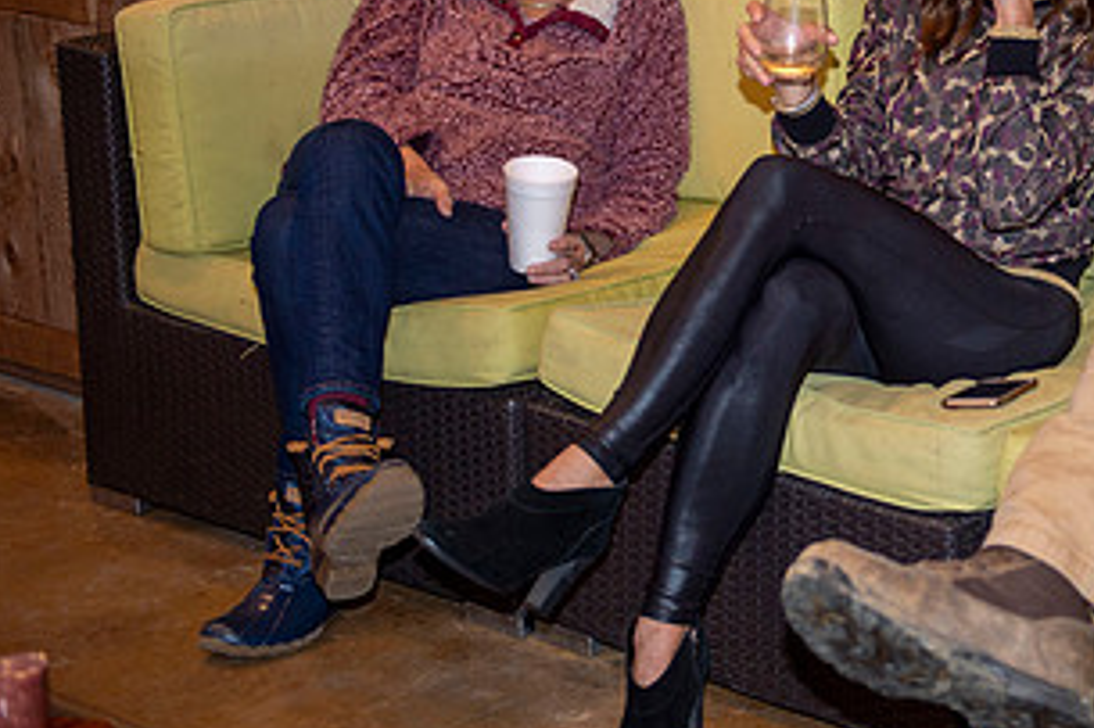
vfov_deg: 14.3
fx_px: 2885
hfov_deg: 21.1
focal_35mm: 95
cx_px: 965
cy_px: 176
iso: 1000
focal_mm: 50
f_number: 2.8
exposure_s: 1/160
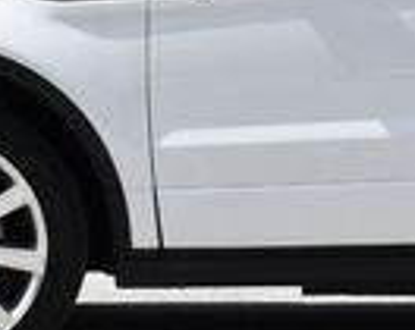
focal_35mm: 292
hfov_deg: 6.6
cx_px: 465
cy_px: -126
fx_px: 3579
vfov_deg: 5.2
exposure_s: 1/250
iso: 100
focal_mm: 32
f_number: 8
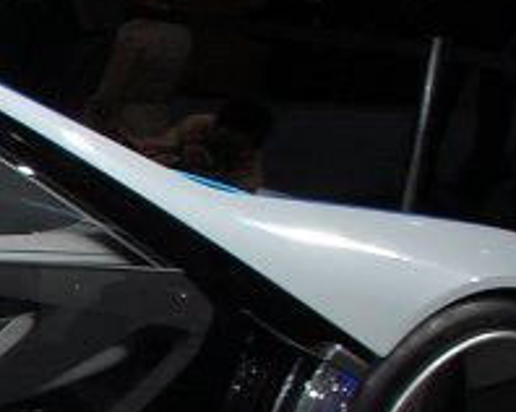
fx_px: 1999
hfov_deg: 12.2
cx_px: -667
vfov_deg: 11.6
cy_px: 432
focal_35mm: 131
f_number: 8
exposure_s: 1/250
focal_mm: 18
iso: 200
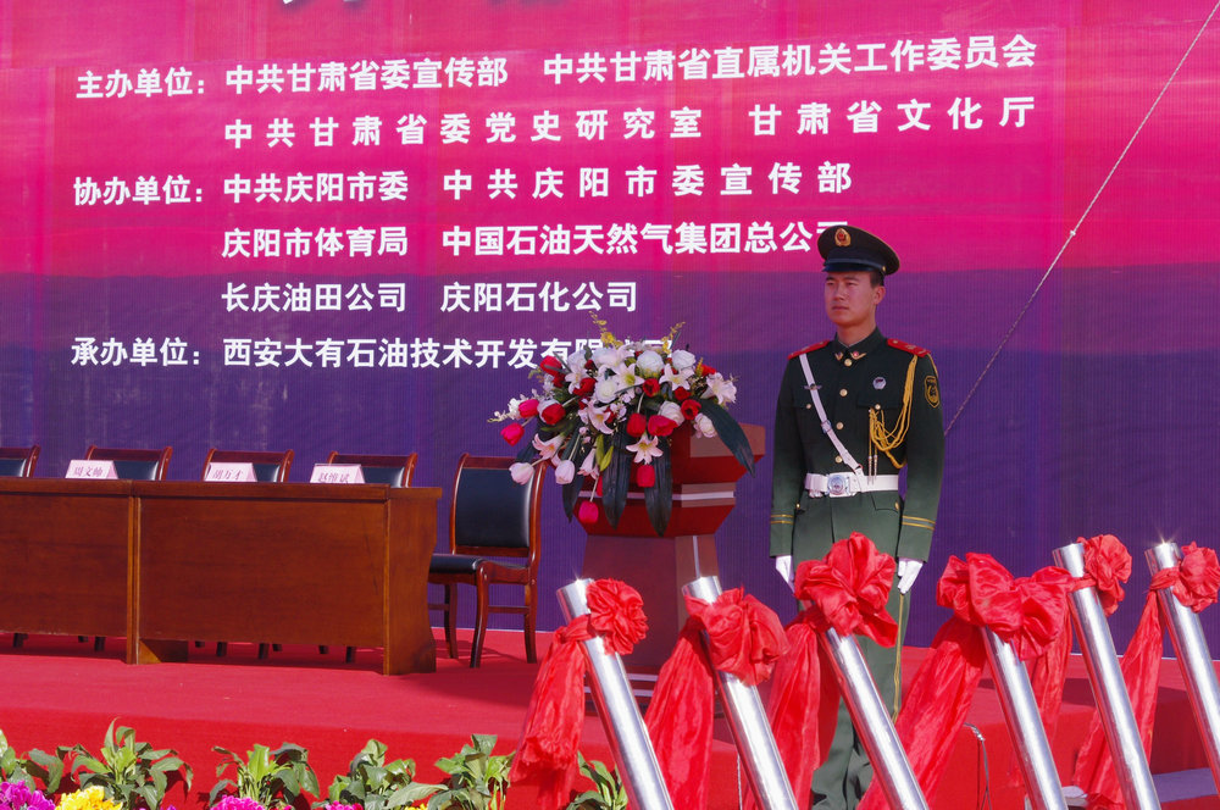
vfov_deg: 11.4
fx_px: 4061
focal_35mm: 120
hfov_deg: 17.1
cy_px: 405
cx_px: 610
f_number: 13
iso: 400
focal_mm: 80
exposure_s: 1/250
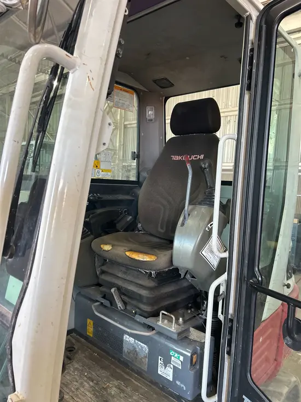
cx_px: 150
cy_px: 201
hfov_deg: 53.1
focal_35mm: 26
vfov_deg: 67.3
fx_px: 301
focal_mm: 5.7
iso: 125
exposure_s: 1/70
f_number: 1.5
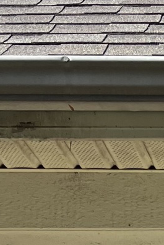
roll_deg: +1.9
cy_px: 585
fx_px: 1072
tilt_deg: -3.2
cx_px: 342
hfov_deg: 8.3
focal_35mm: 157
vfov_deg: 11.0
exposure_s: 1/714
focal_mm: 5.1
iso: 50
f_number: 1.6
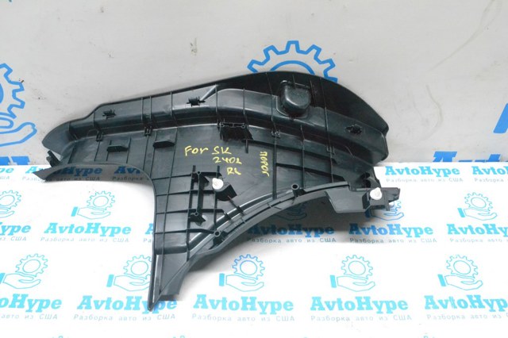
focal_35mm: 33
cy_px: 169
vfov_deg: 39.9
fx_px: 465
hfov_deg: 57.2
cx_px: 254
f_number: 9
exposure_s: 1/160
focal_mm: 22
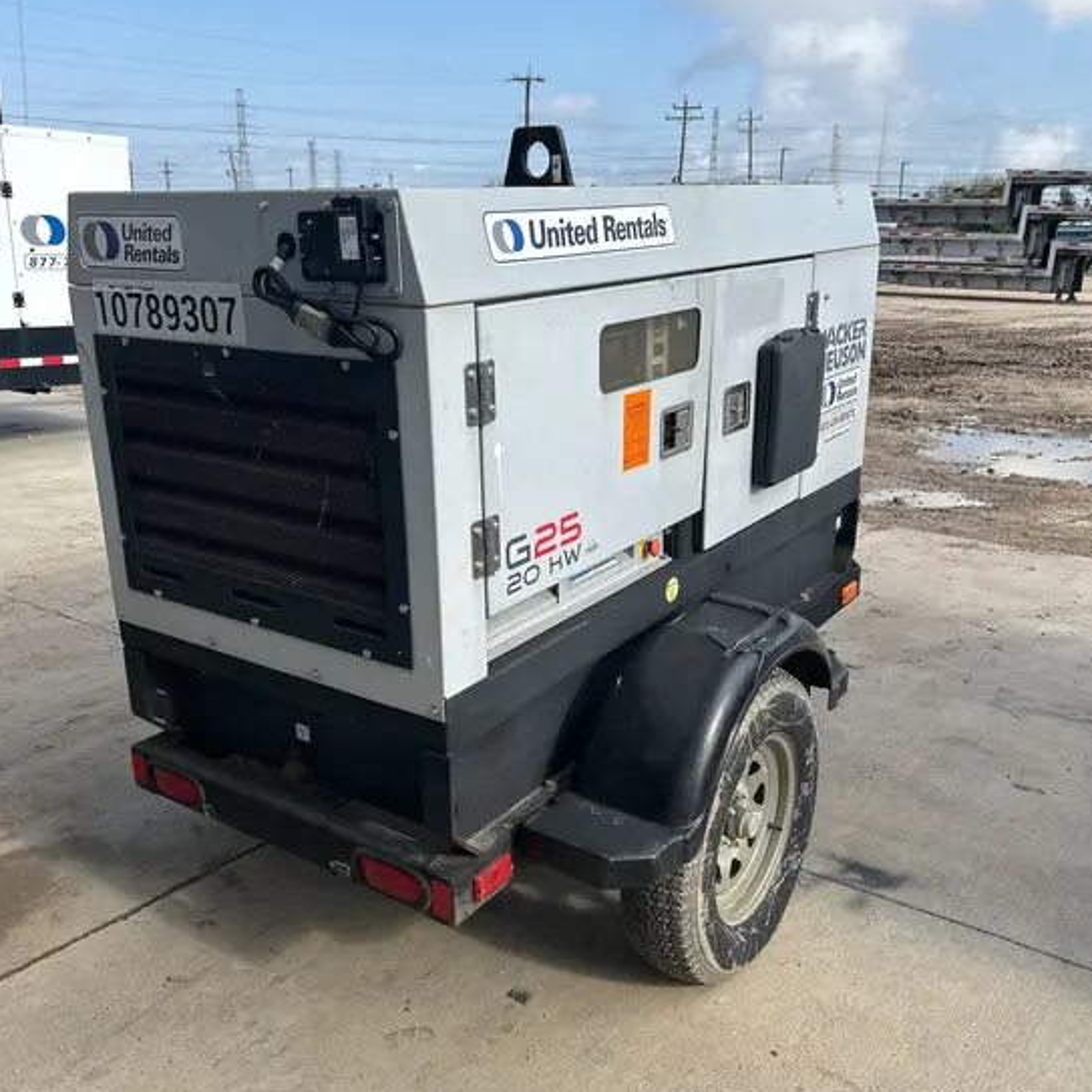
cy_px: 552
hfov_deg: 52.5
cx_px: 549
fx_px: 1106
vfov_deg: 52.5
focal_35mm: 31
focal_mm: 5.7
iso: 50
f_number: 1.5
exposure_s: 1/3356
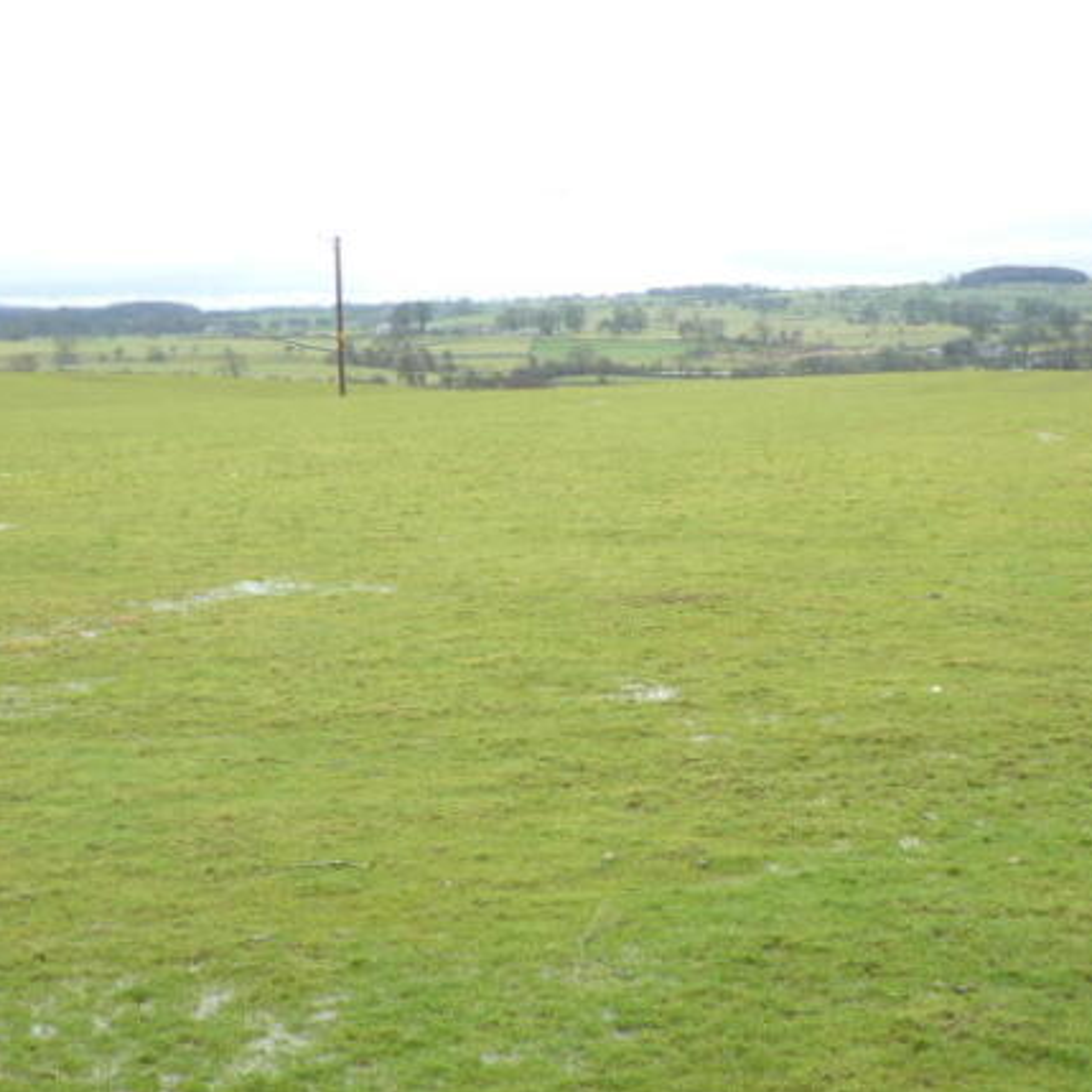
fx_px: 1927
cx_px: 569
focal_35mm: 54
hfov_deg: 31.6
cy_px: 541
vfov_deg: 31.6
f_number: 4
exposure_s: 1/60
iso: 100
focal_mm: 8
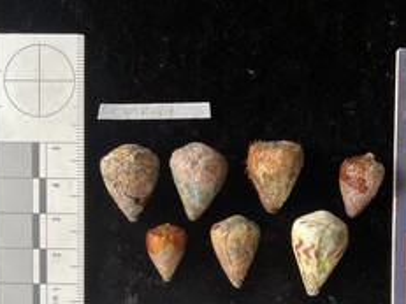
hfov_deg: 42.1
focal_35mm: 44
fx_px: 516
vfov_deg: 32.2
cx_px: 285
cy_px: 229
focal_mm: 3
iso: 125
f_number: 1.8
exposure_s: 1/60
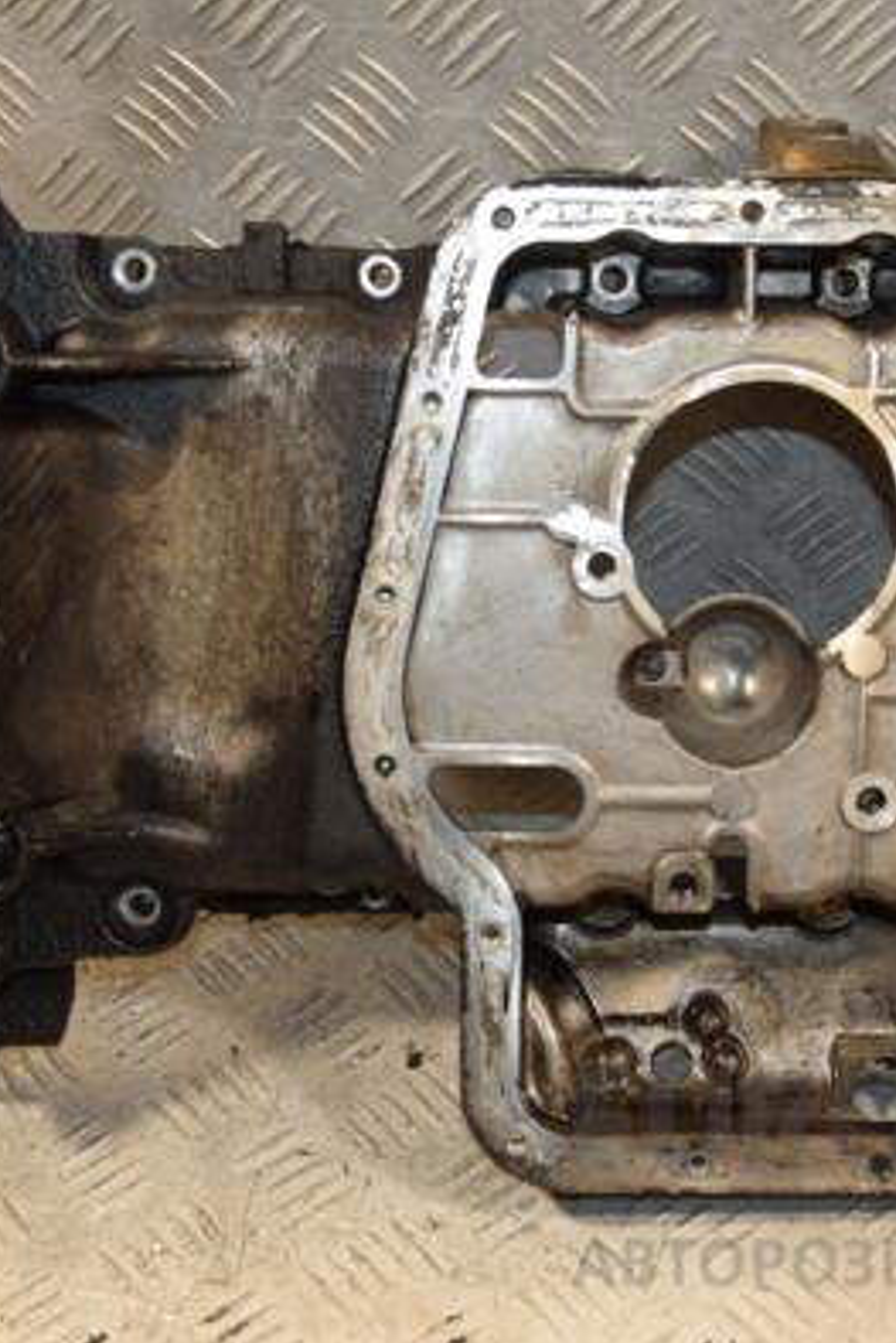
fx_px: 2387
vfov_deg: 31.4
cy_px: 668
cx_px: 508
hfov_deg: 21.2
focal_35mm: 64
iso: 800
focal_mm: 28
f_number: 5
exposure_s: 1/160
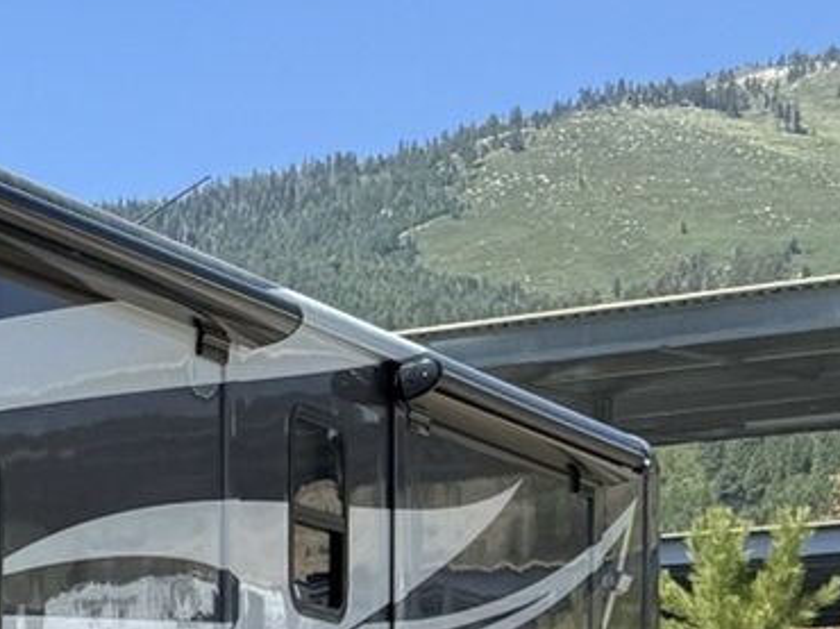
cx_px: -1115
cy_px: 1035
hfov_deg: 12.2
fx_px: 3225
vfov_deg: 10.6
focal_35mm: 133
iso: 80
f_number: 1.78
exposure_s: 1/1727
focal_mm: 6.76
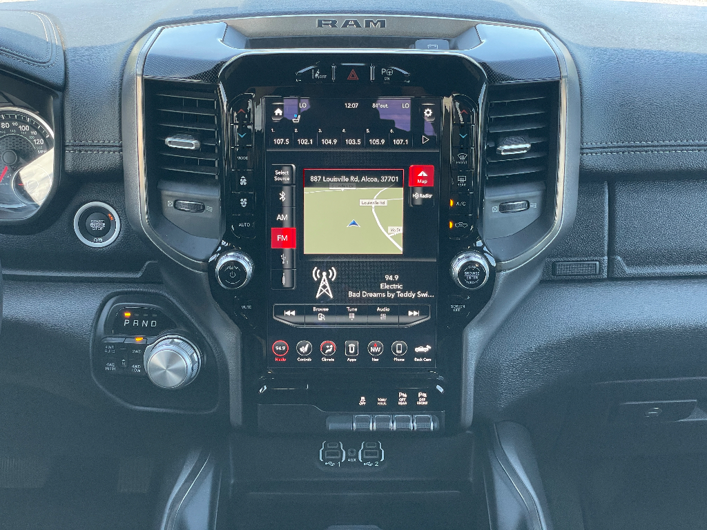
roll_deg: -1.2
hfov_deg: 36.8
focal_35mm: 52
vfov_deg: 28.0
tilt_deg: -27.9
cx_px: 354
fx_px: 1062
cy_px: 265
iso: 100
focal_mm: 6
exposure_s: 1/99
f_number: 2
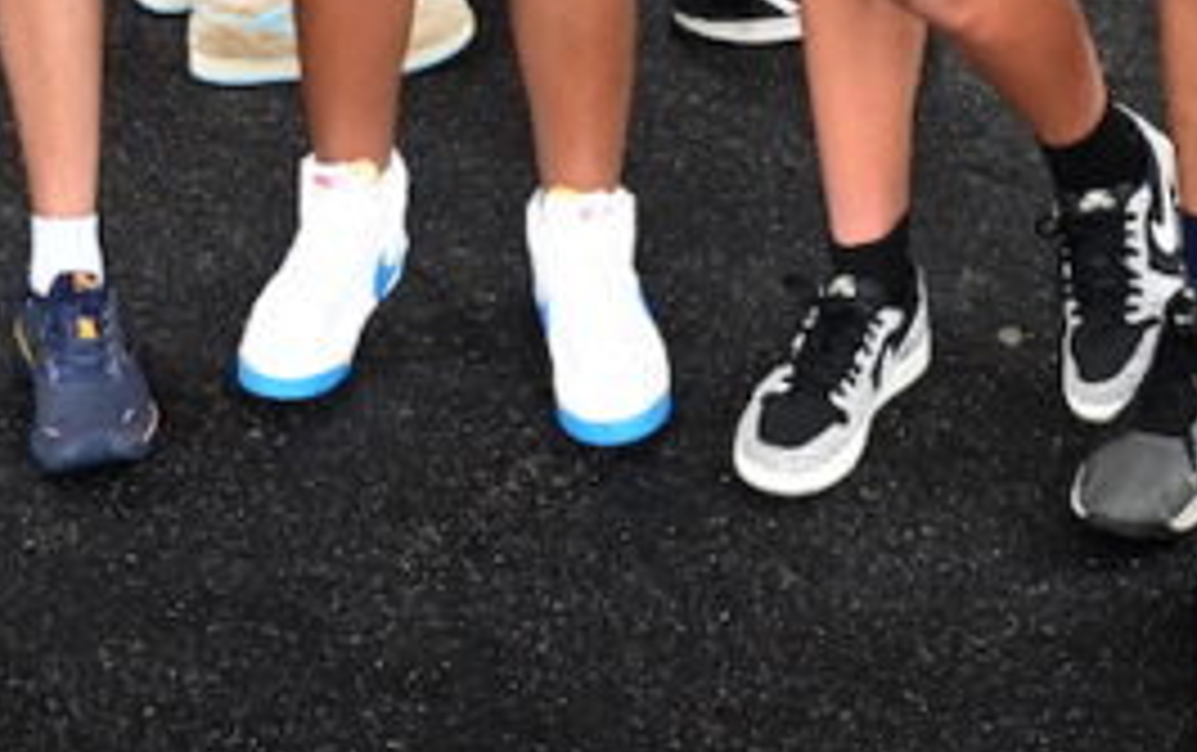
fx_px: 3070
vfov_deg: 12.9
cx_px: 675
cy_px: -502
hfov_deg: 22.0
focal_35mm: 94
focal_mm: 24
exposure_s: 1/160
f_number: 5.6
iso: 2500
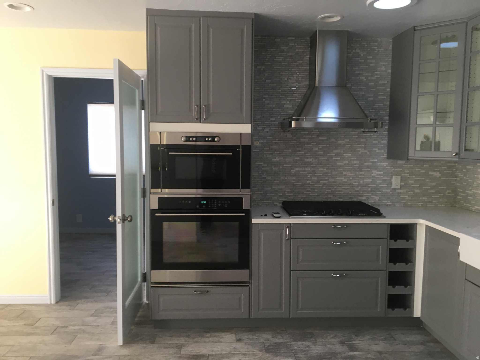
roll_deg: -1.3
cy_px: 180
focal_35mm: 29
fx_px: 402
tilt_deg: -3.7
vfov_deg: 48.2
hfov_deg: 61.7
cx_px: 240
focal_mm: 4.15
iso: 80
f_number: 2.2
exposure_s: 1/30
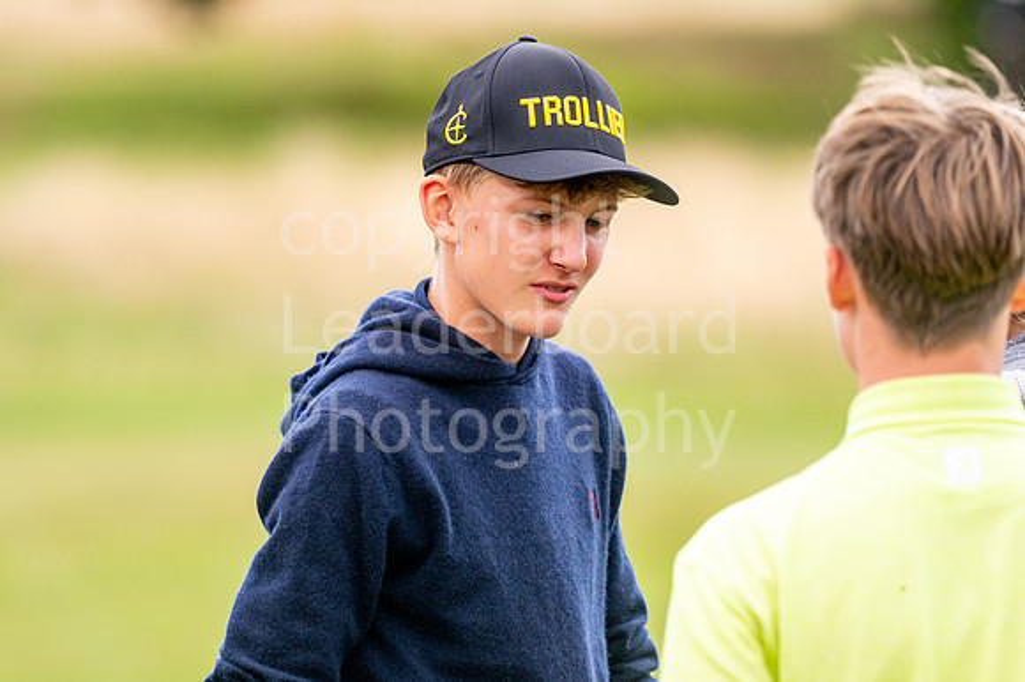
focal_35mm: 450
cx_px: 512
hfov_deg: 4.6
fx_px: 12805
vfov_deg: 3.1
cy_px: 341
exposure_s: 1/1250
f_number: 4
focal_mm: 300
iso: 320
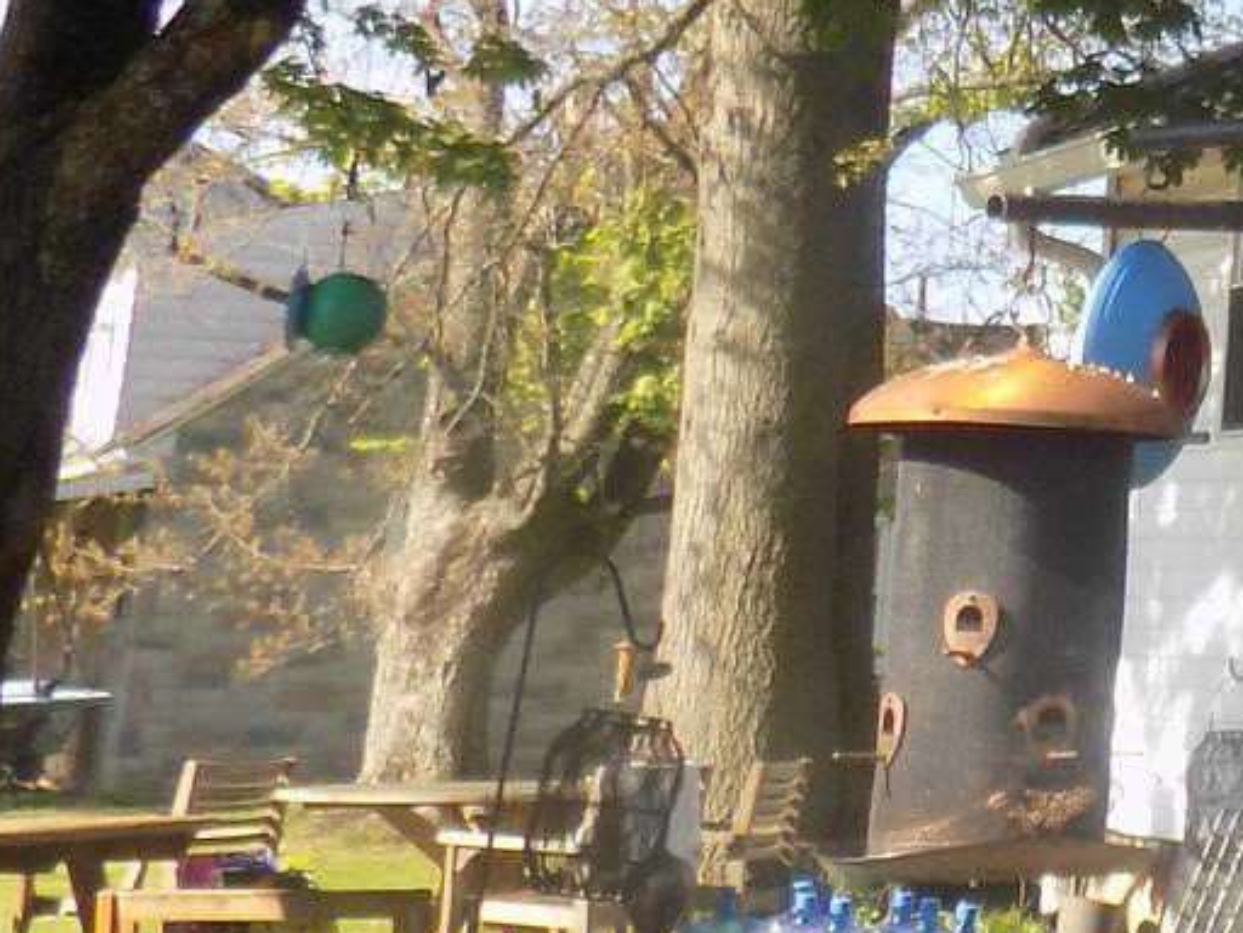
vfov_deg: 15.8
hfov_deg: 16.8
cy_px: 70
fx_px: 3304
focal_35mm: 92
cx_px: 2385
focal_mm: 4
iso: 80
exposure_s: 1/320
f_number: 3.1
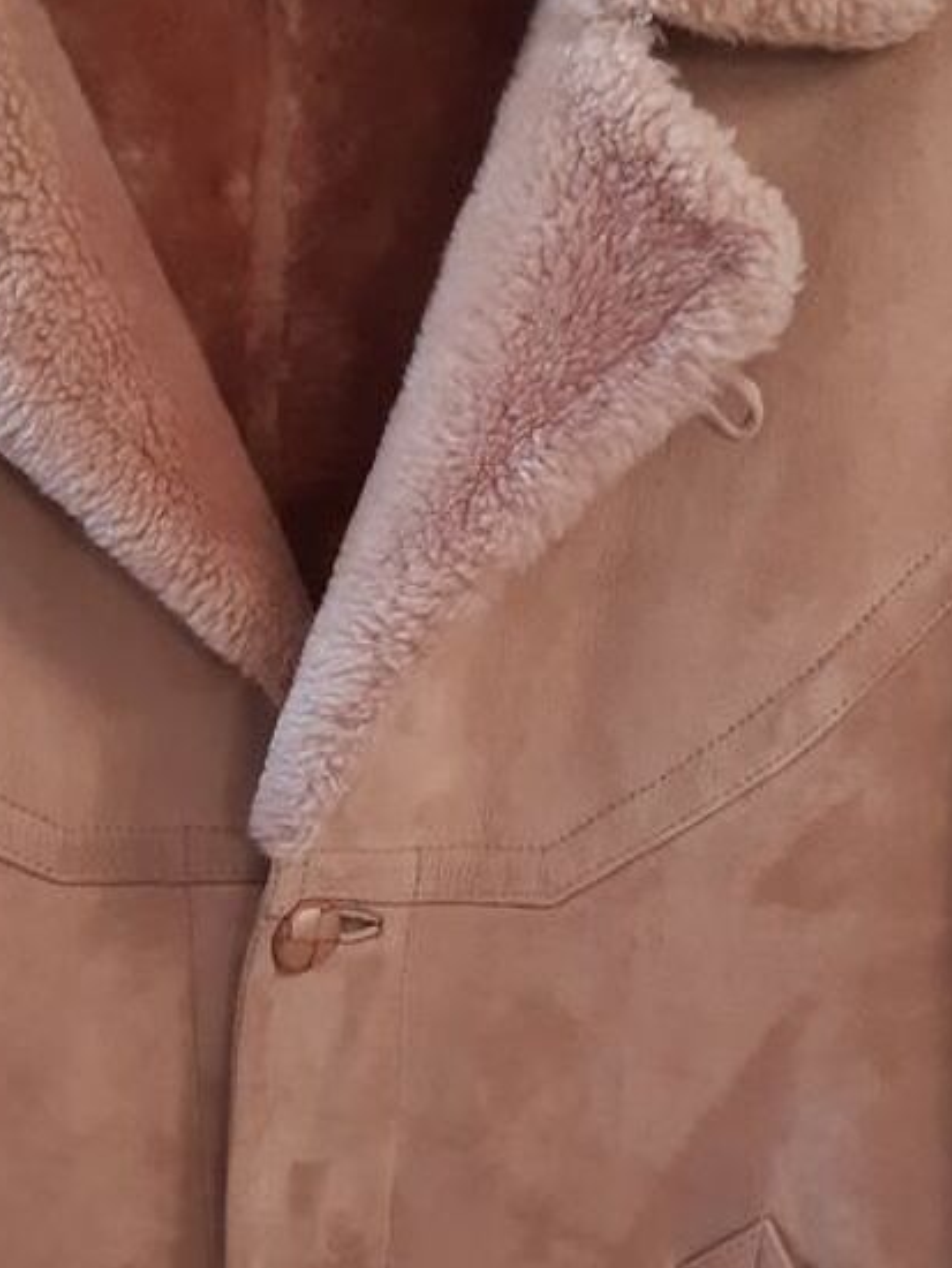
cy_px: 813
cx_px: 348
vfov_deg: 30.5
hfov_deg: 23.2
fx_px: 2308
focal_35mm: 63
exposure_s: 1/33
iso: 250
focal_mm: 3.92
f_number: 1.7
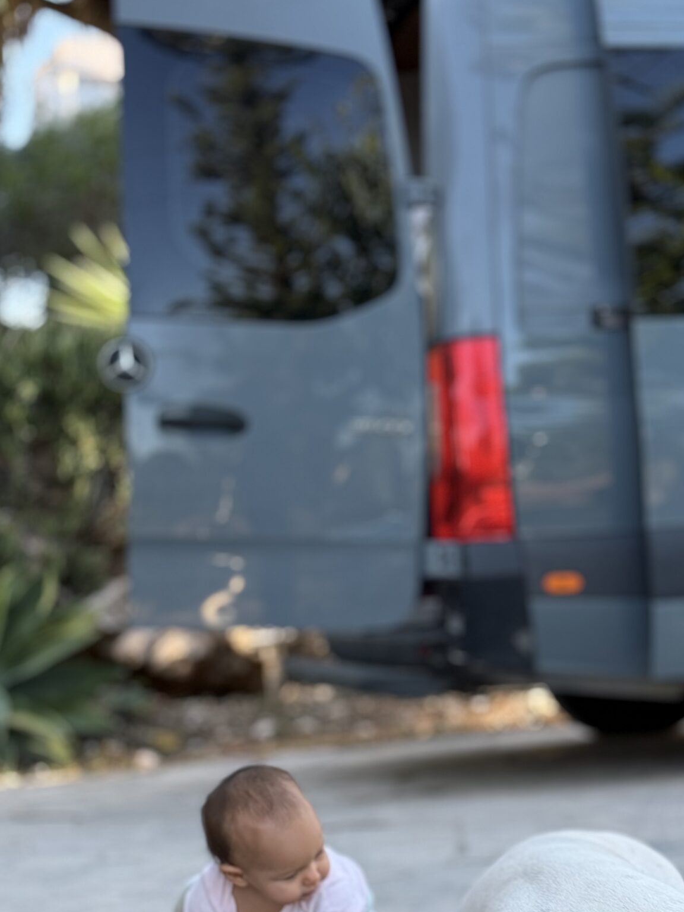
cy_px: 672
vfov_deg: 24.2
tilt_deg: -0.3
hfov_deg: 18.4
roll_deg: +2.8
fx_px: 2108
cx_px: 475
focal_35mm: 80
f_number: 1.78
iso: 100
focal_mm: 6.76
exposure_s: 1/371
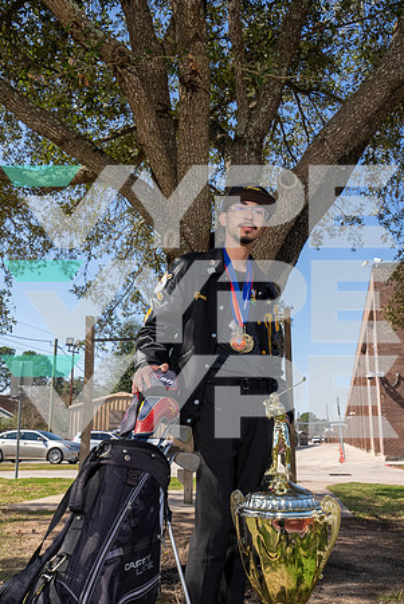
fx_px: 588
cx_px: 202
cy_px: 302
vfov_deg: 54.4
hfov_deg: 37.9
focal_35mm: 35
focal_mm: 35
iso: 125
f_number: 9
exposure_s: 1/320
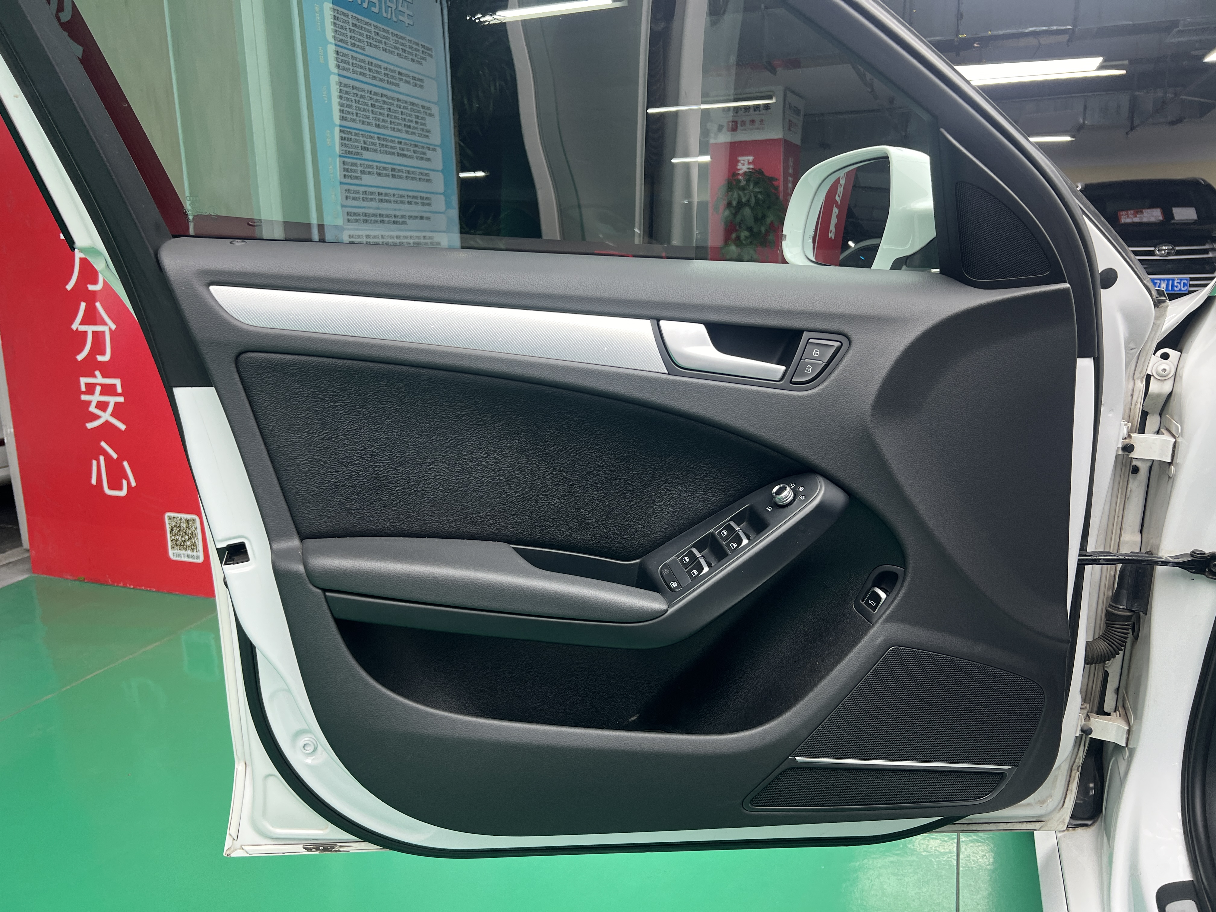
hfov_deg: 67.3
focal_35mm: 26
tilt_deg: -13.3
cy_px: 456
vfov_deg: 53.1
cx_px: 608
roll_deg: +1.4
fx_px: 913
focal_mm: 5.7
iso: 64
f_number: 1.5
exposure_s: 1/121
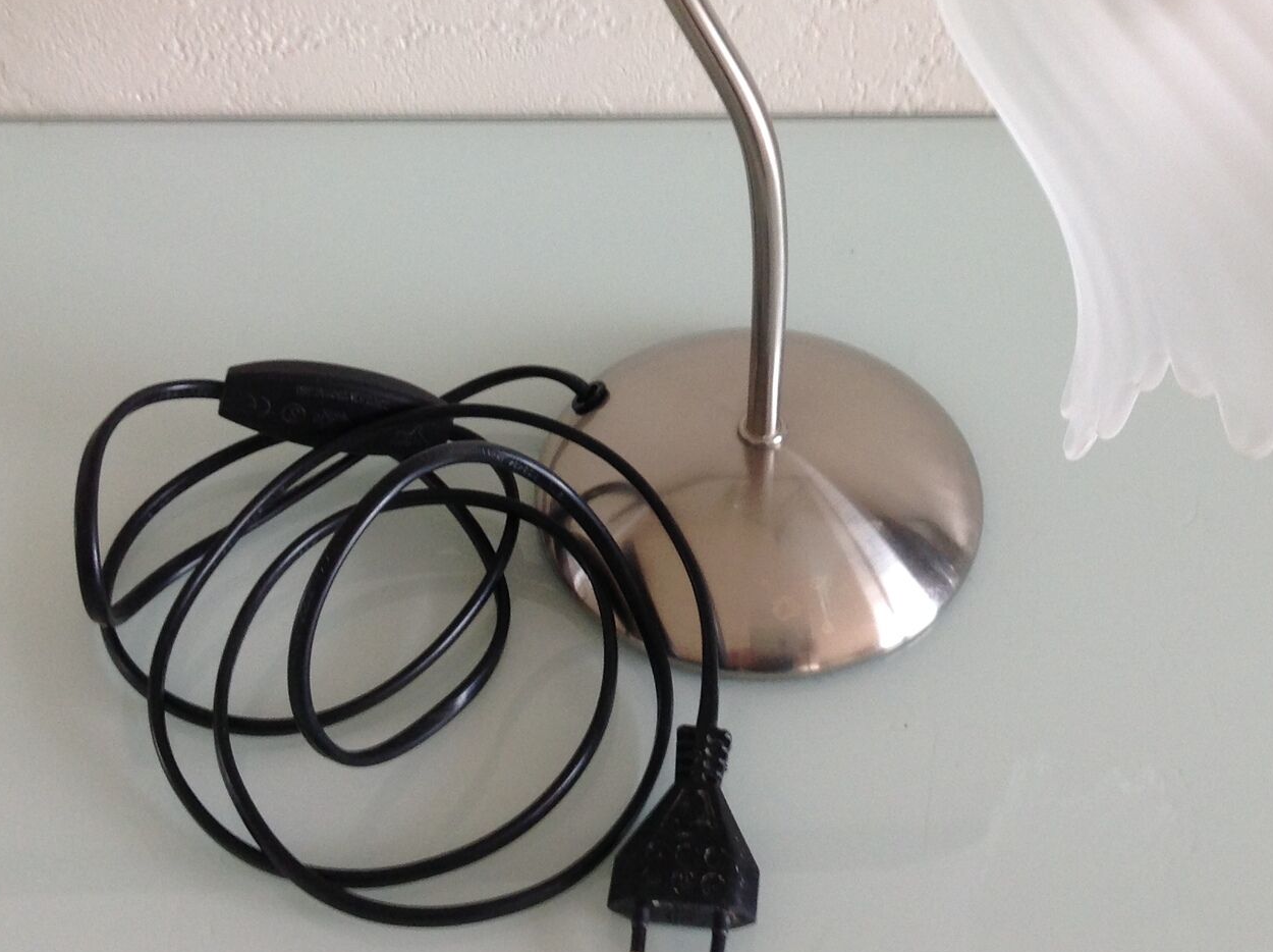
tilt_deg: -42.4
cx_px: 765
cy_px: 244
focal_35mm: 56
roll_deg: -2.9
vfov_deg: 25.7
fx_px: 2057
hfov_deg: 34.3
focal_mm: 4.28
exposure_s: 1/15
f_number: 2.4
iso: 80
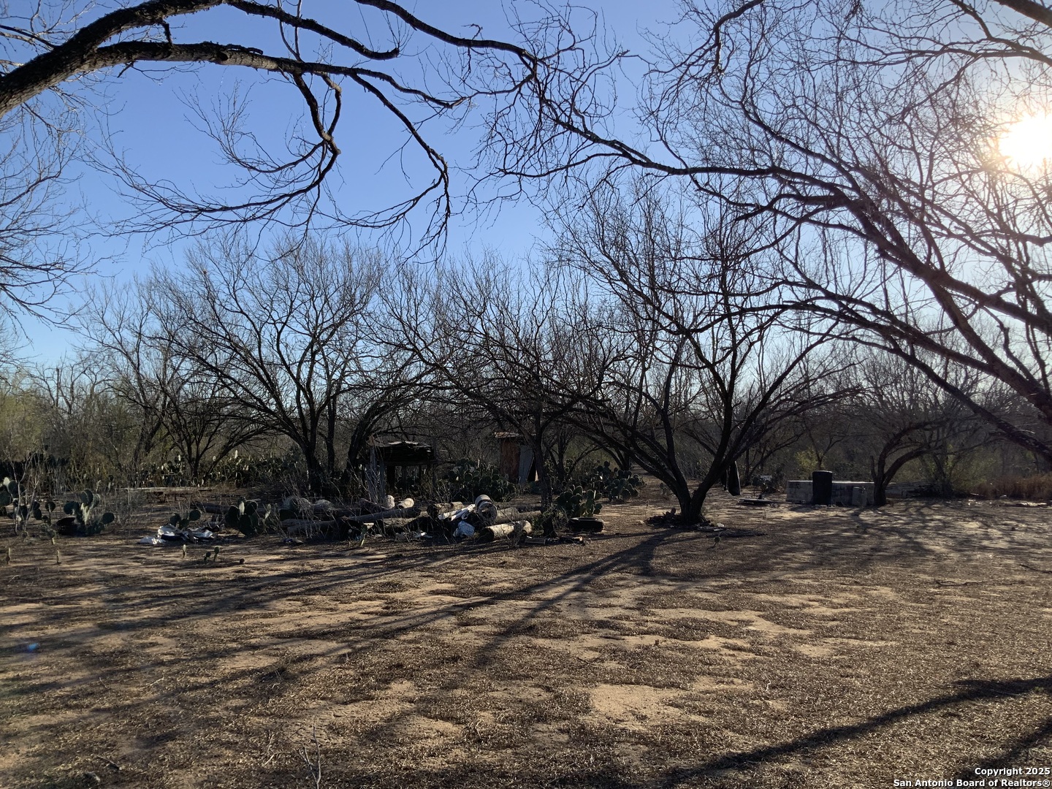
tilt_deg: -0.8
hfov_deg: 61.7
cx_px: 526
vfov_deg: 48.2
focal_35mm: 29
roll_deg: +1.2
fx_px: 881
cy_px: 394
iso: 16
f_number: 1.8
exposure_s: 1/1626
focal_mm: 3
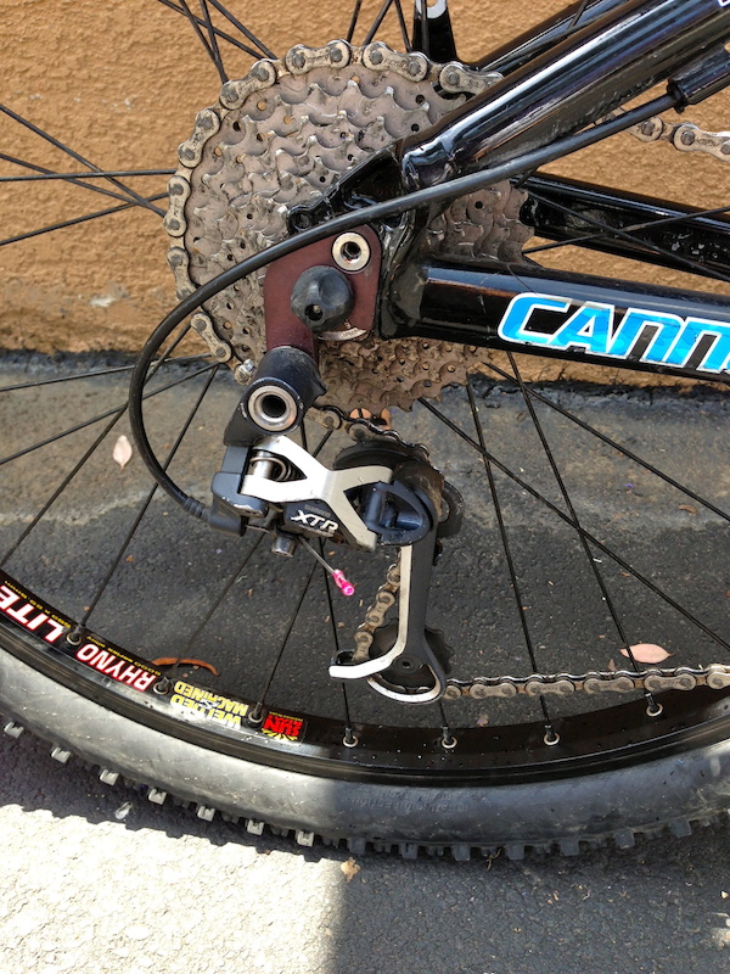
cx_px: 365
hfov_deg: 42.9
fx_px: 928
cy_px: 487
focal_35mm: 33
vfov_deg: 55.4
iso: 50
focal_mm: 4.13
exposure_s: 1/154
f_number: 2.4
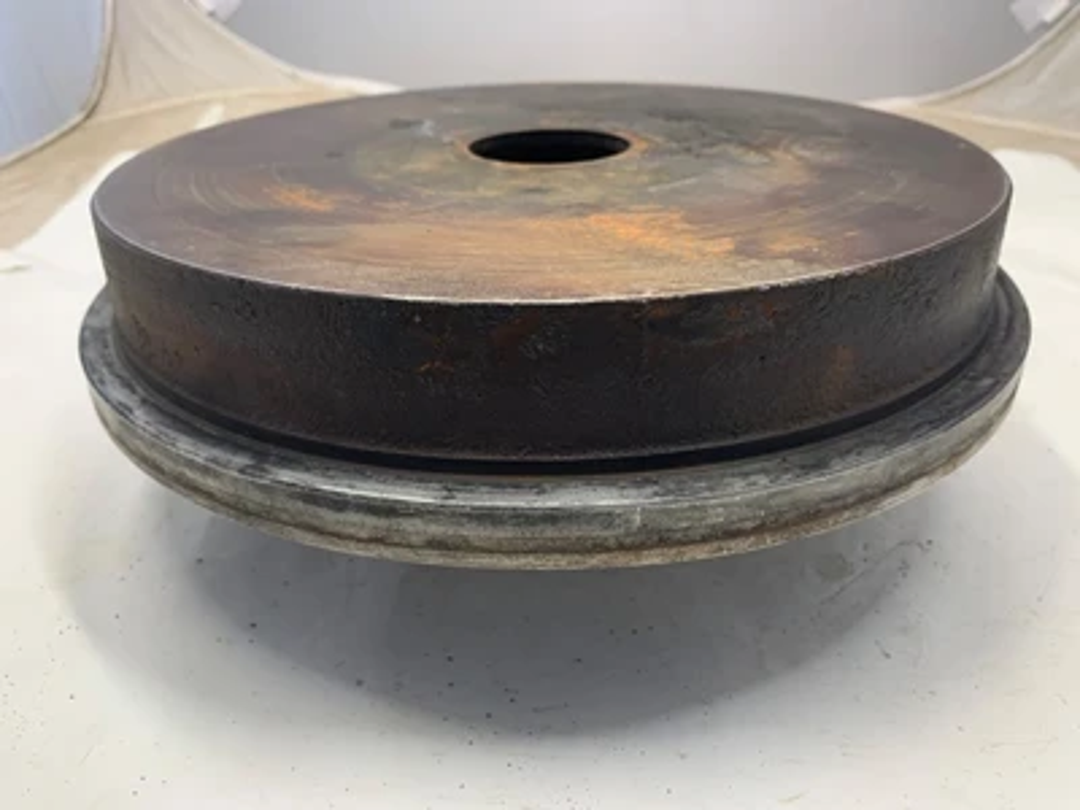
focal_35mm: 26
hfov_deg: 67.3
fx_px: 811
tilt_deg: -25.8
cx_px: 540
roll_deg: -2.4
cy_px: 405
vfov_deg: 53.1
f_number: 1.8
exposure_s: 1/94
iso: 100
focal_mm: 4.25
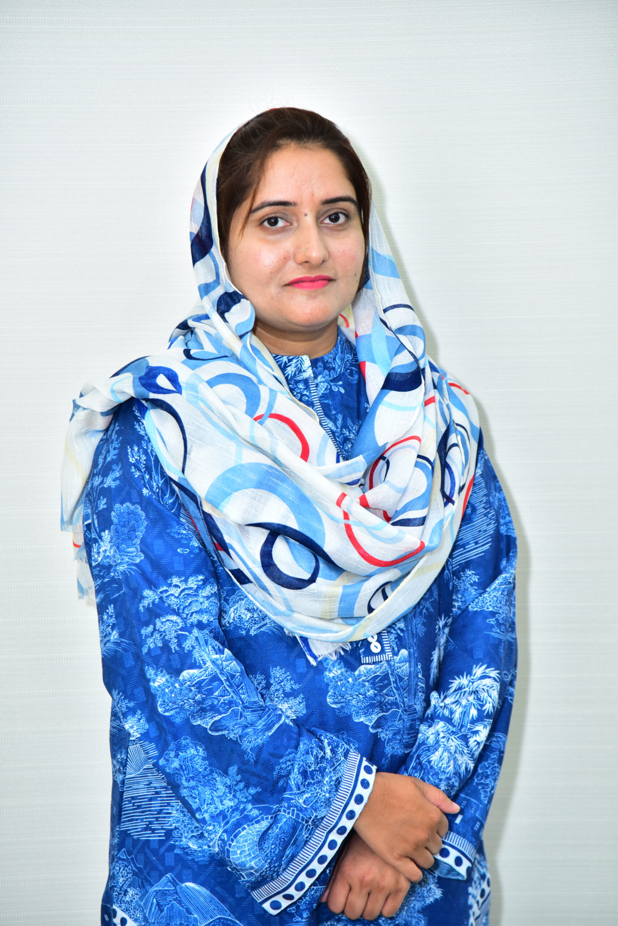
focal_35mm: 120
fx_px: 3087
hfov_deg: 11.4
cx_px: 309
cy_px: 463
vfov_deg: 17.1
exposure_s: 1/125
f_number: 4
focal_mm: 120
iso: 1000
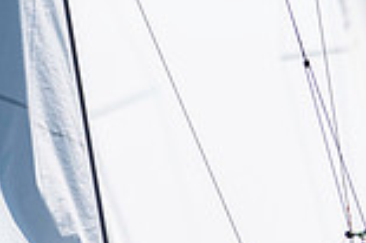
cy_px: 452
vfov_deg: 0.8
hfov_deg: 1.2
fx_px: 17092
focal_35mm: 1683
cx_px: 229
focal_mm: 300
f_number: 5
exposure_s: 1/3200
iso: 200
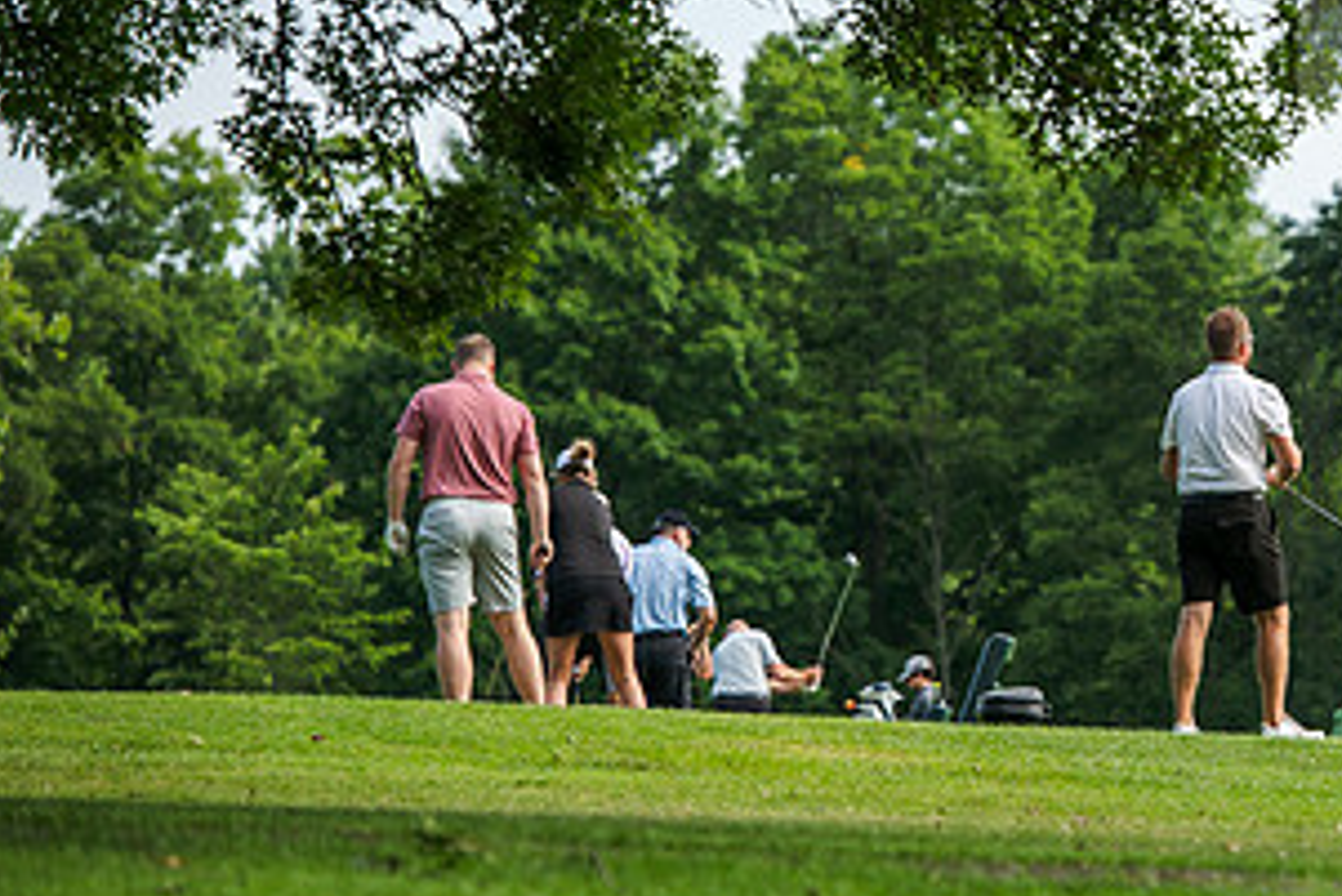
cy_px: 359
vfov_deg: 4.3
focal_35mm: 318
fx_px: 11859
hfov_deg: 6.5
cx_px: 1164
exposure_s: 1/500
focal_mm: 165
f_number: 4
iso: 100
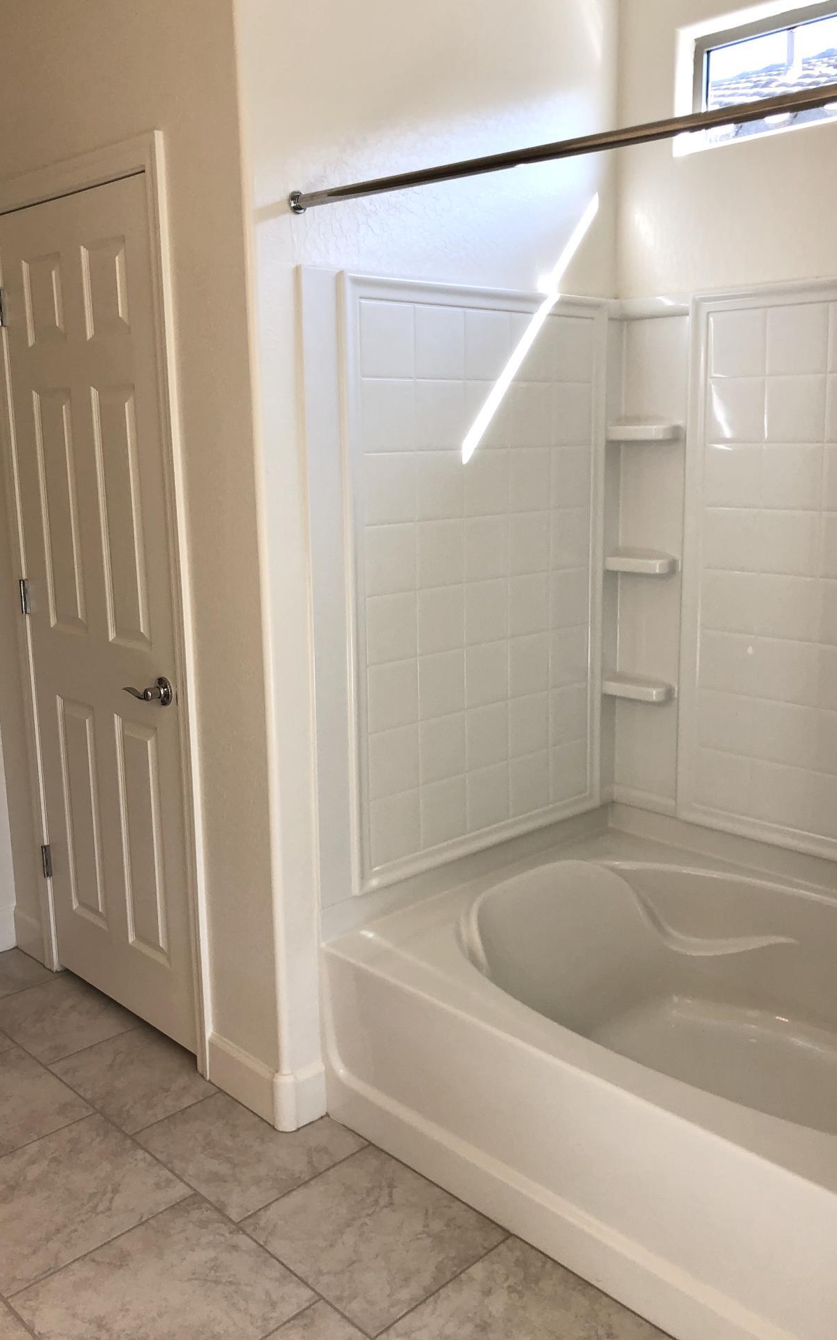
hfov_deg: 40.6
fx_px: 1131
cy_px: 649
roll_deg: +1.1
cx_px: 433
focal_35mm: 31
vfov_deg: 61.2
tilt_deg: -10.3
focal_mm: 4
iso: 32
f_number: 1.8
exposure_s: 1/120
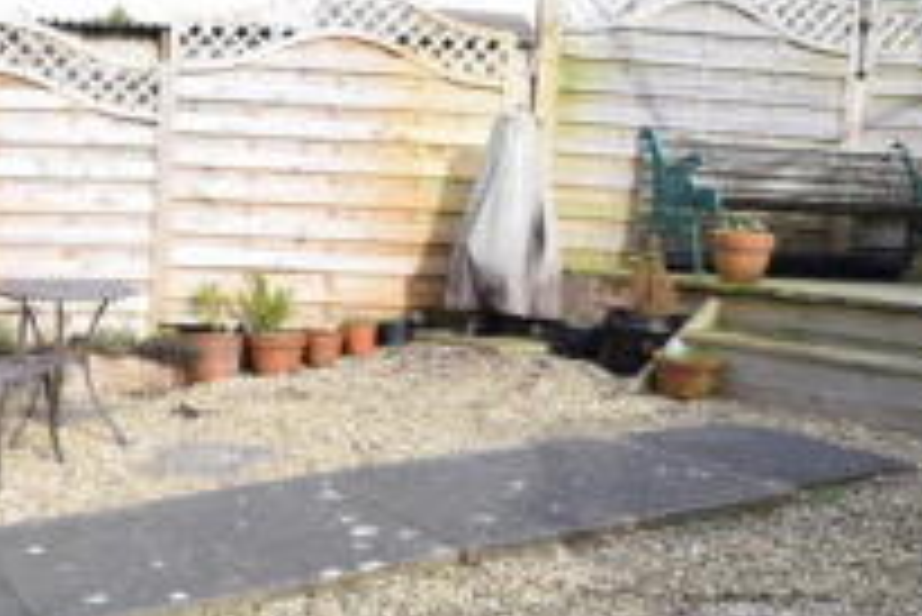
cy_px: 321
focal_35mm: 48
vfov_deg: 28.1
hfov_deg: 38.2
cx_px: 88
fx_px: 1230
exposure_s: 1/250
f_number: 8
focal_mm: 10
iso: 400
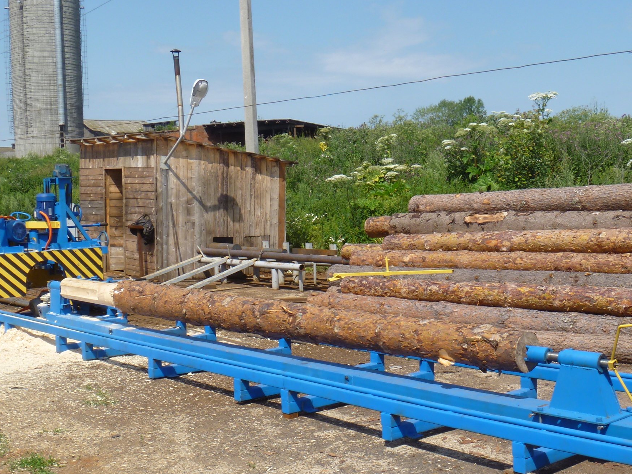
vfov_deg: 28.6
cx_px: 369
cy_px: 249
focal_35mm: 51
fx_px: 931
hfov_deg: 37.4
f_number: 5.6
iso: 80
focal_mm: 6.3
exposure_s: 1/320
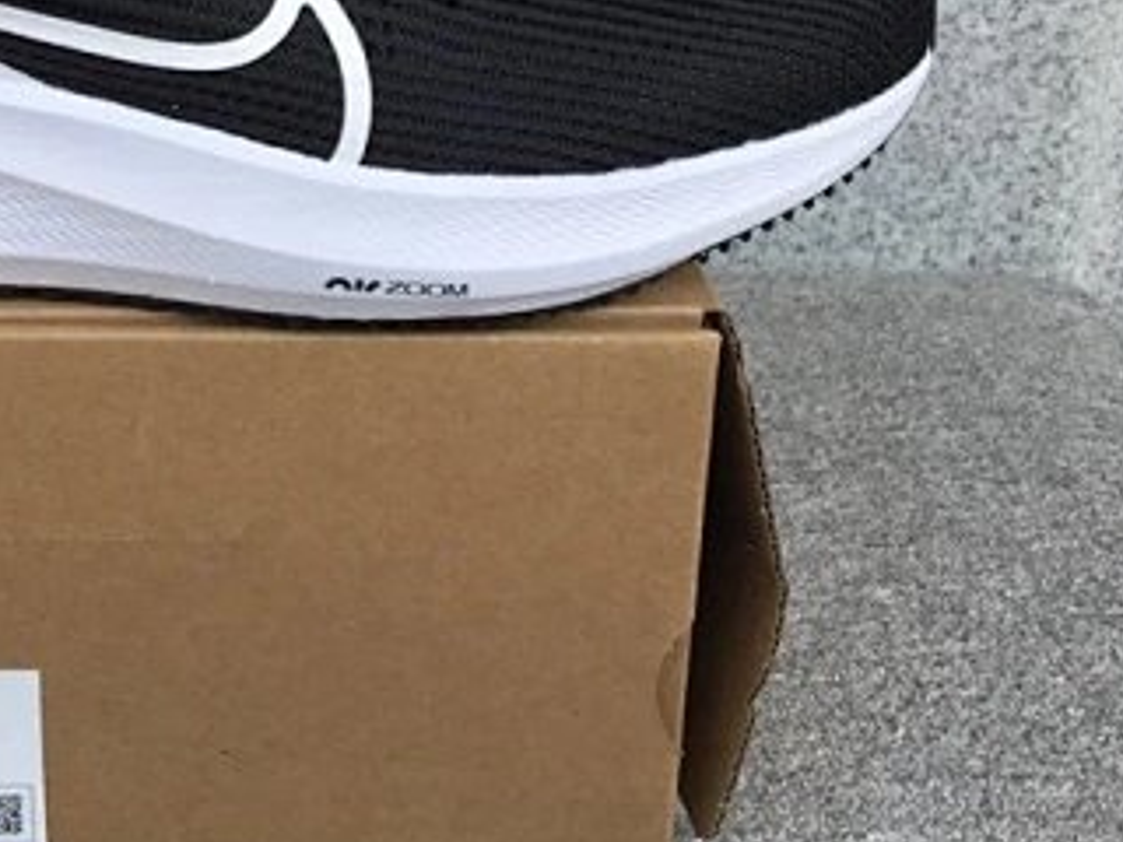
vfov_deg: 23.4
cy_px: 186
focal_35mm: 62
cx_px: 158
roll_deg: +0.2
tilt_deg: -18.0
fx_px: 2011
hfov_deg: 30.1
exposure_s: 1/479
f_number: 2.4
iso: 25
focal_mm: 3.3
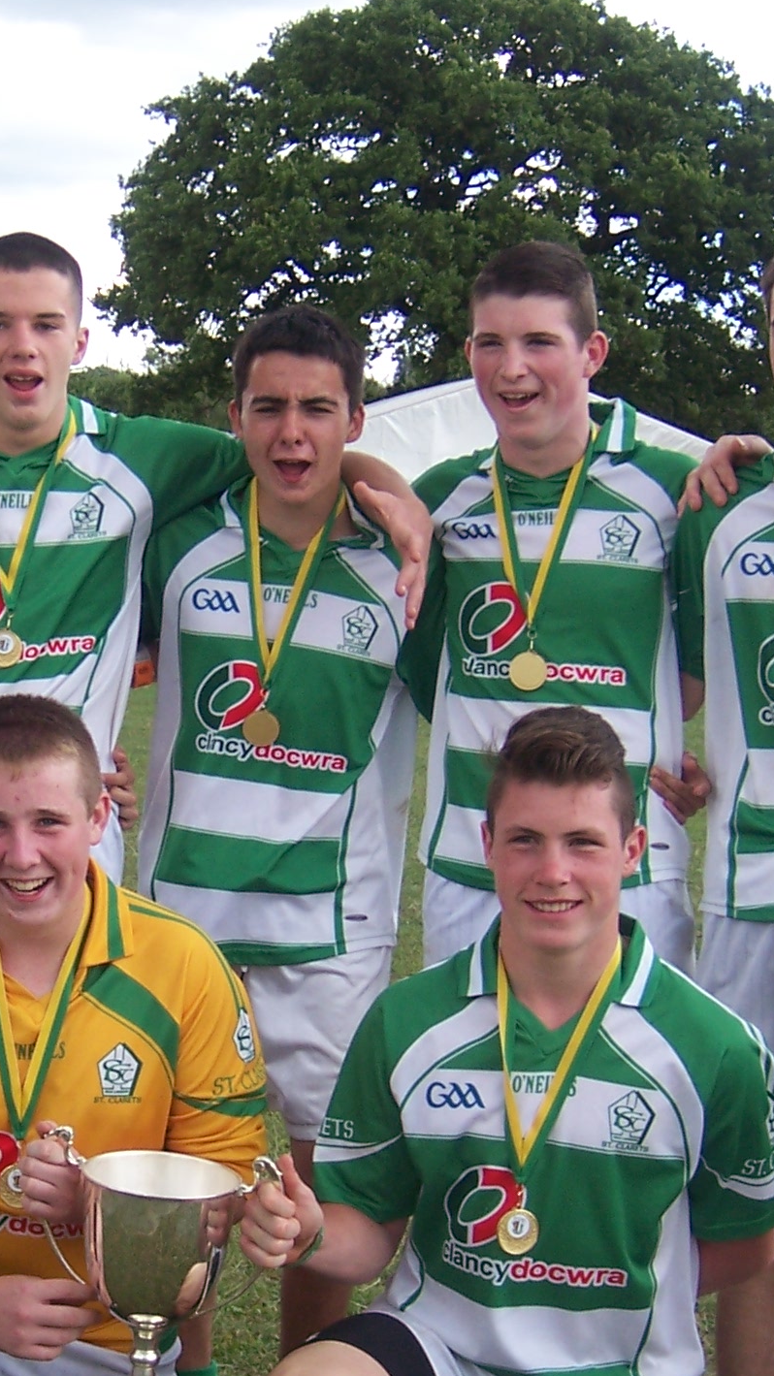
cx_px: 95
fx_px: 3248
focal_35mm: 89
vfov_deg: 23.9
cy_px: 744
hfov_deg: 13.5
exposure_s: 1/250
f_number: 3.2
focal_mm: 7.7
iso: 80
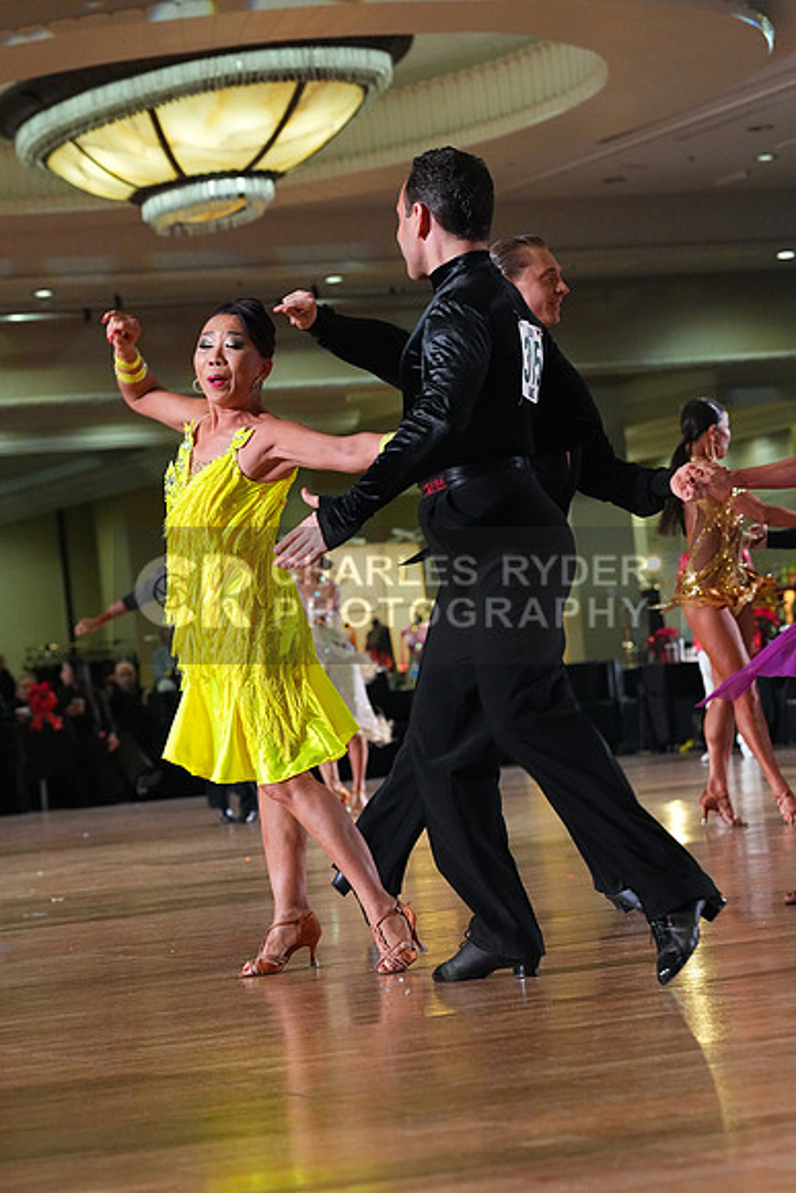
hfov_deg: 11.8
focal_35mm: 116
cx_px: 398
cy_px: 596
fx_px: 3845
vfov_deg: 17.6
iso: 8000
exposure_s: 1/400
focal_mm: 116
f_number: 5.6
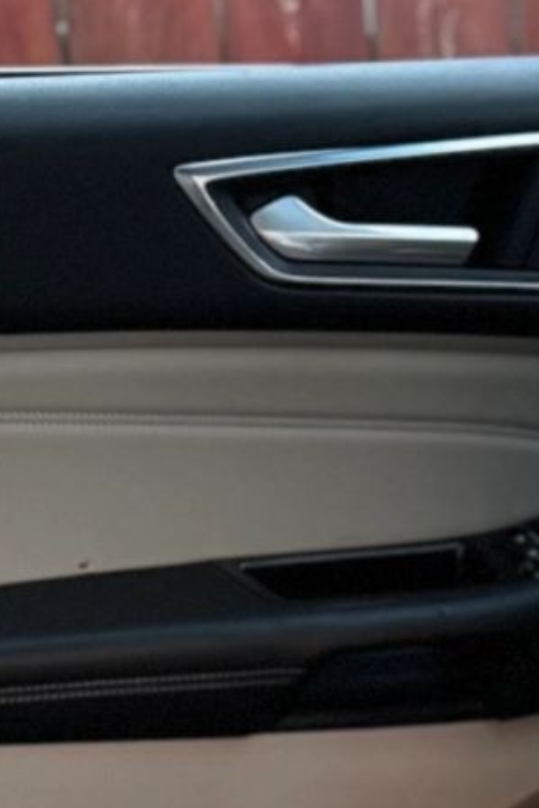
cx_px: 1105
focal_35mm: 118
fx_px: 2648
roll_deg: -3.9
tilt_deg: -29.5
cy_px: 1131
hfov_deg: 10.6
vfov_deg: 16.2
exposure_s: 1/60
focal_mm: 6.86
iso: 320
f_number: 1.78
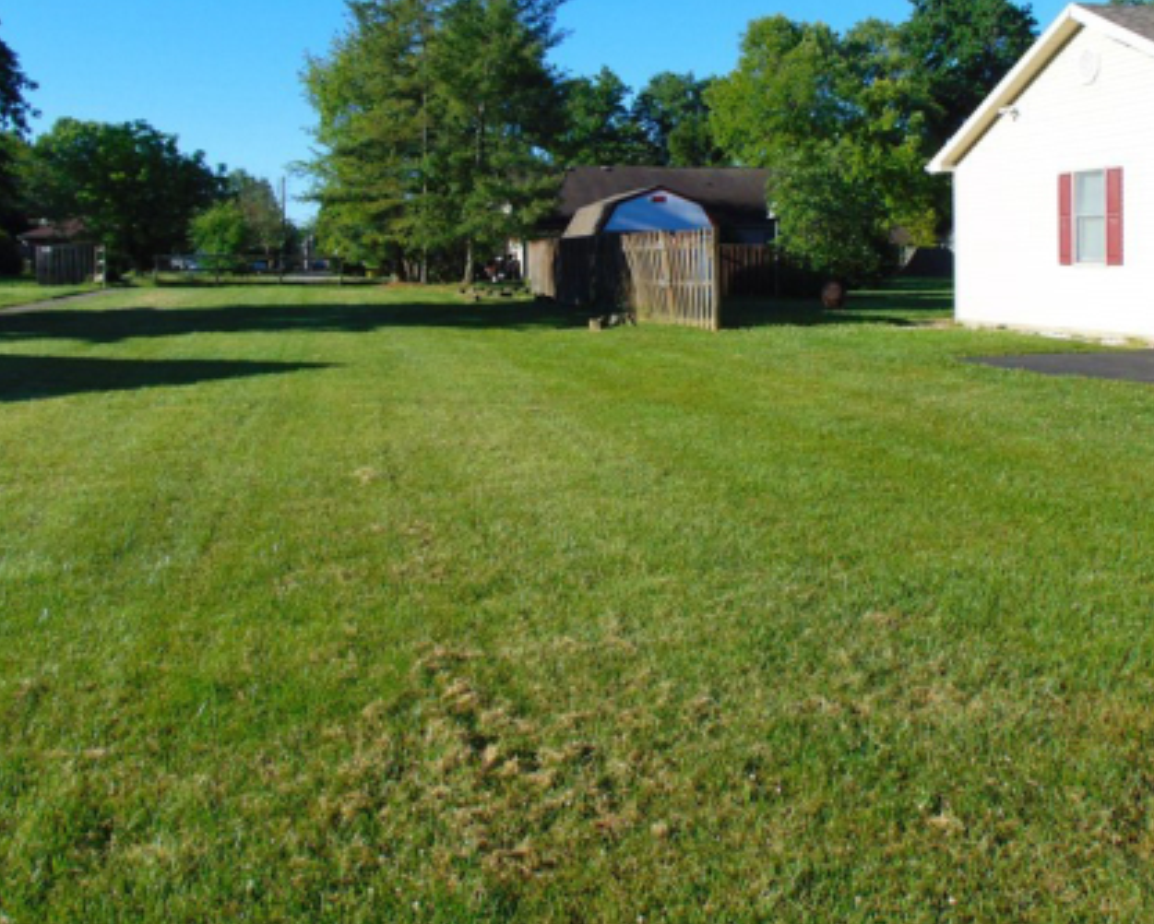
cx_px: 654
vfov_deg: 37.8
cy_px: 296
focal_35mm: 39
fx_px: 1333
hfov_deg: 46.7
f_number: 7.7
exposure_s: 1/160
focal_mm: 4.5
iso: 80
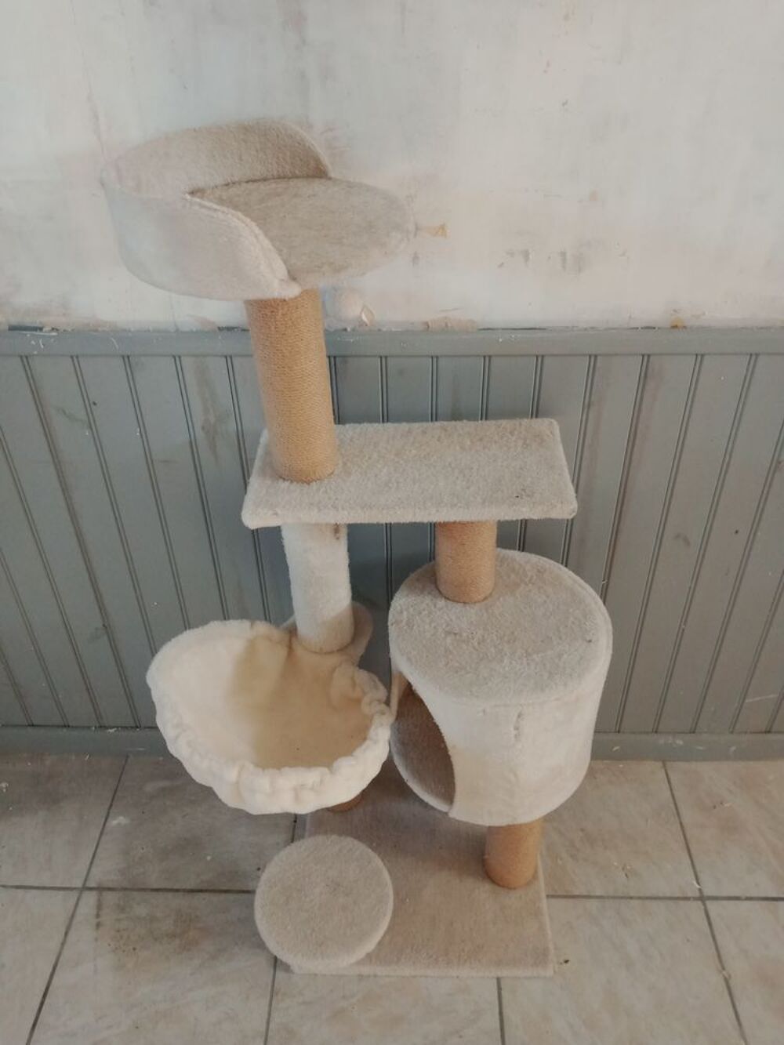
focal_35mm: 27
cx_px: 392
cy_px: 522
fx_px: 815
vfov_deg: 65.3
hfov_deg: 51.4
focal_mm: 3.54
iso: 352
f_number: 2
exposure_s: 1/33.3
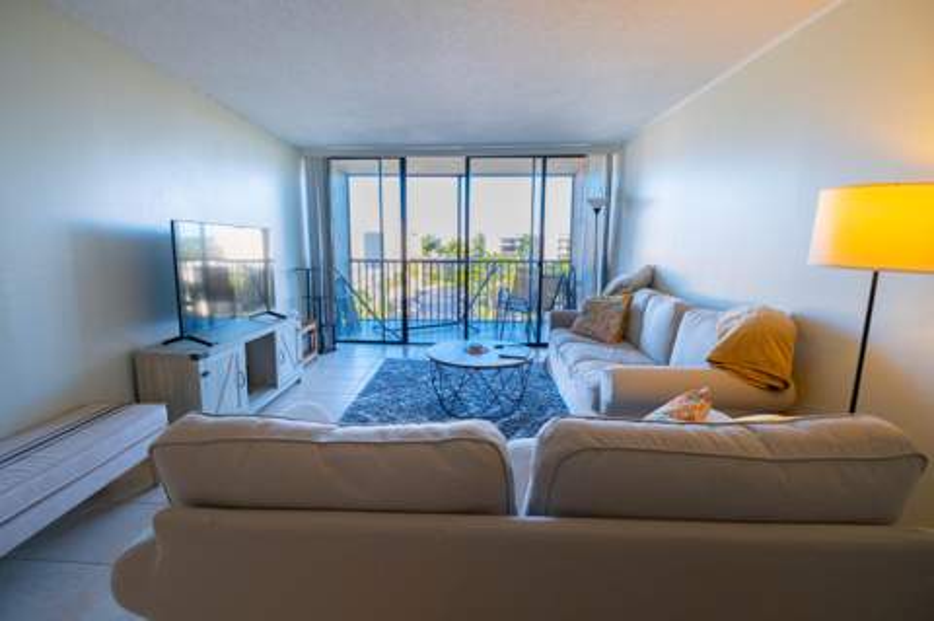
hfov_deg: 94.0
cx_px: 454
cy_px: 311
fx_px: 436
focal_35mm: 17
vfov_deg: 71.0
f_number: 4
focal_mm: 10.5
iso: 400
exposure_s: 1/125
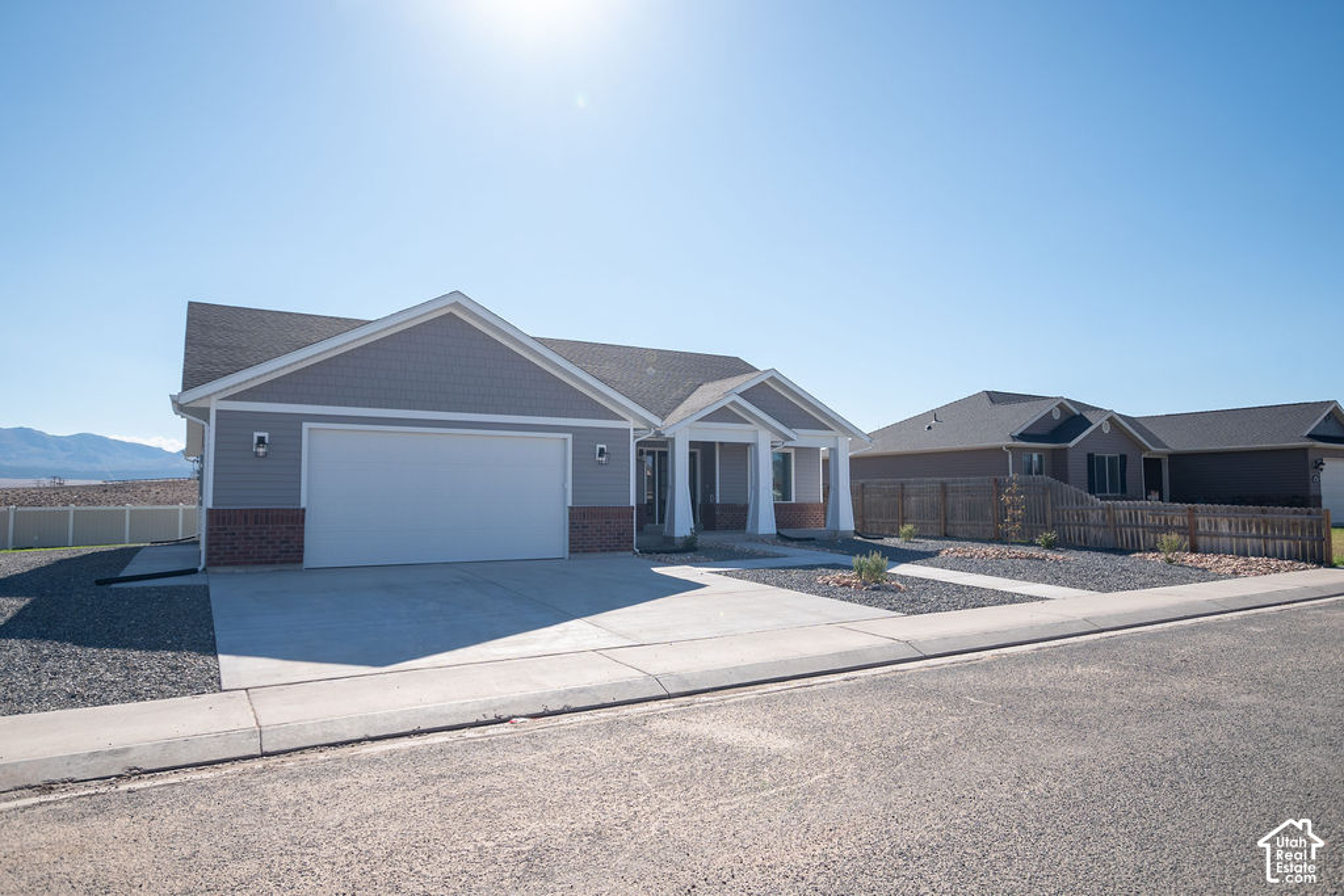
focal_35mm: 21
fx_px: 784
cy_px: 448
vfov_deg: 59.5
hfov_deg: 81.2
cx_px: 672
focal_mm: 14
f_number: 4
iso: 100
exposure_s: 1/800
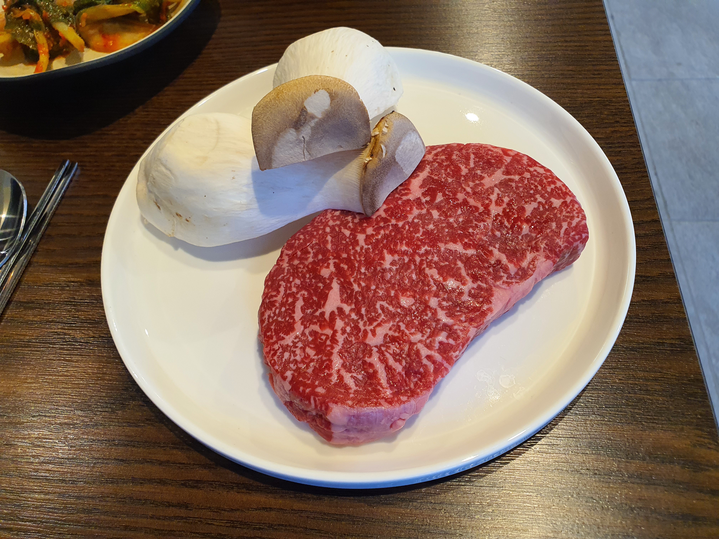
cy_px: 270
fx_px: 540
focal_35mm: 26
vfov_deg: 53.1
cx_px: 360
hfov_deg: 67.3
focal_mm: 4.3
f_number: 2.4
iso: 200
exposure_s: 1/60
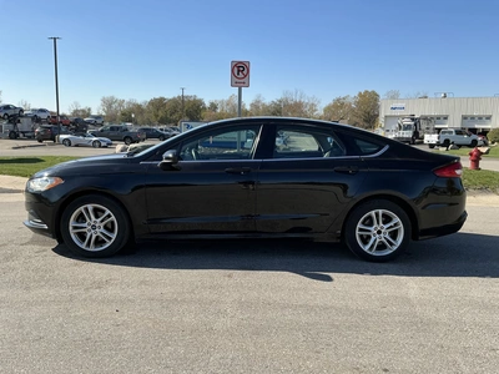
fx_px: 404
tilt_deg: -4.5
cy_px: 187
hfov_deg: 63.4
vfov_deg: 49.7
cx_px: 250
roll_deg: -0.9
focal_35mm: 28
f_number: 1.8
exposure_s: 1/1412
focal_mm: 3
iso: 25
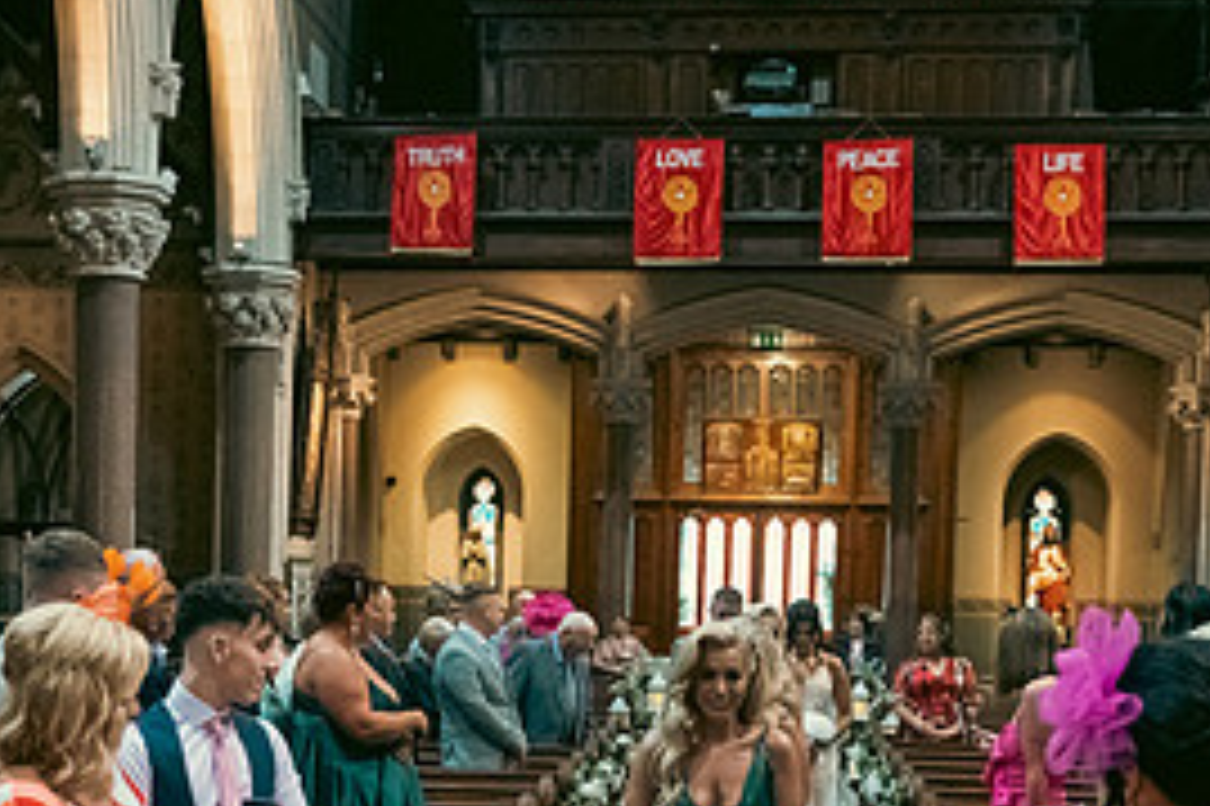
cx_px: 427
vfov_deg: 19.3
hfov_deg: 29.1
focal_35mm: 69
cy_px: 736
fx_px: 2318
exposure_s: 1/160
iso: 1600
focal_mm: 32
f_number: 3.5
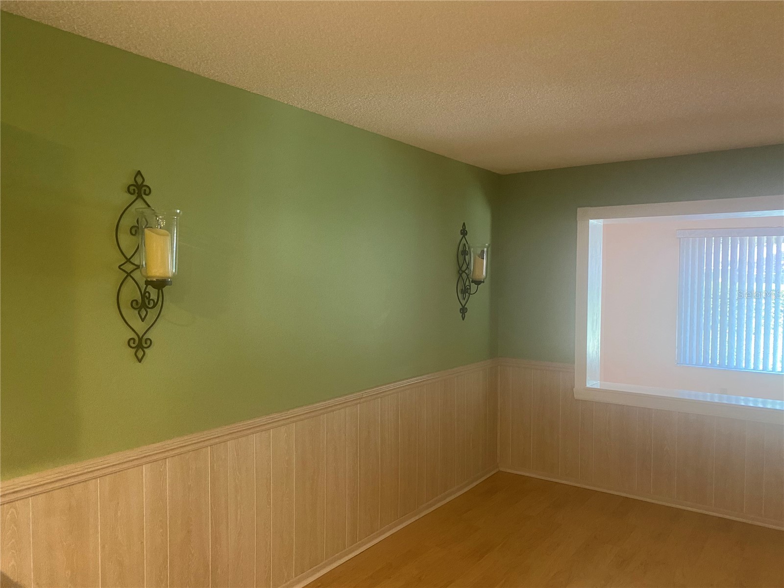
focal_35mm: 26
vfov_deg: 53.1
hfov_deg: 67.3
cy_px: 294
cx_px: 392
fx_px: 589
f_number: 1.8
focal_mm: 4.25
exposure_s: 1/60
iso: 400
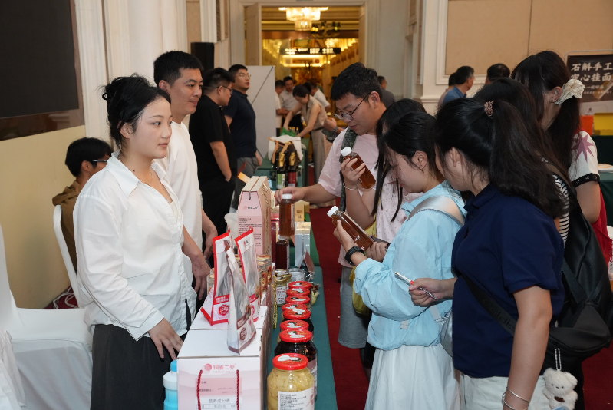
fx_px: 733
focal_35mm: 43
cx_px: 306
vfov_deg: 31.2
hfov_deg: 45.4
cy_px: 205
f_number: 6.3
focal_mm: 43
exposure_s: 1/80
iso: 4000
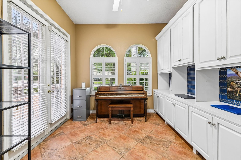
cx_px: 120
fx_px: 94
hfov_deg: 104.3
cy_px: 80
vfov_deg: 81.2
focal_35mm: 14
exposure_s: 1/13
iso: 400
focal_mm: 14
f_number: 8
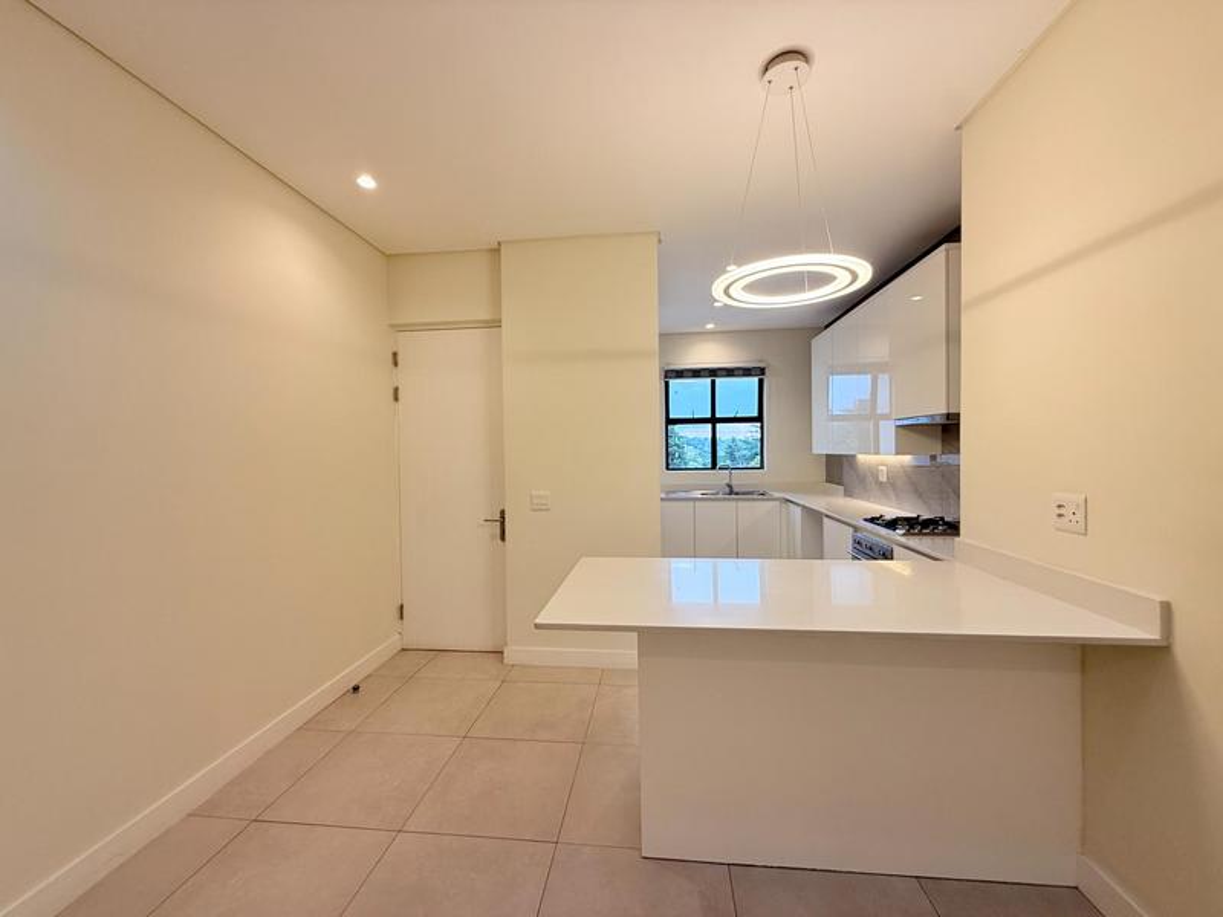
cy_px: 458
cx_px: 612
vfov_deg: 85.7
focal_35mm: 14
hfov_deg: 102.1
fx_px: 495
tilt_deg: -0.7
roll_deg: +1.2
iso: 80
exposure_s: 1/100
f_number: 2.2
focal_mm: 2.22
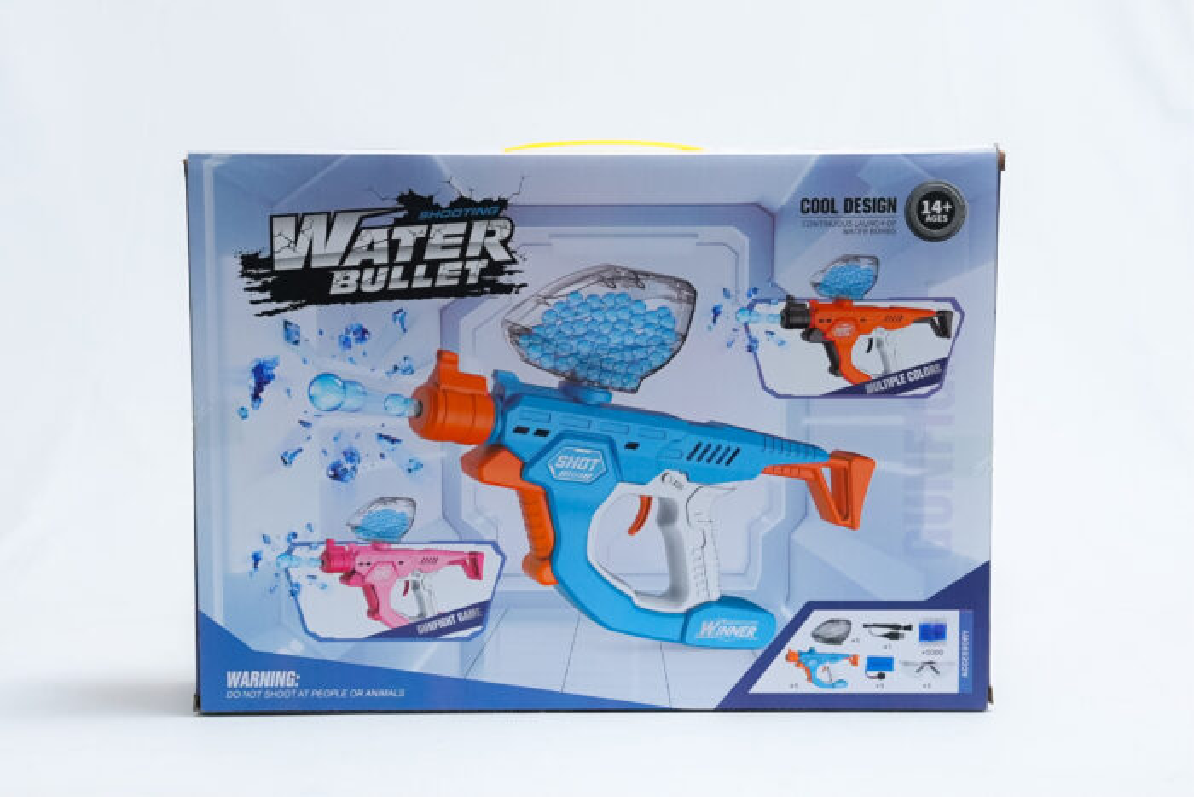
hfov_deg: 27.7
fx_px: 2422
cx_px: 597
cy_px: 398
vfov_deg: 18.7
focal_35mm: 73
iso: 3200
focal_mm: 49
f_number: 11
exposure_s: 1/125
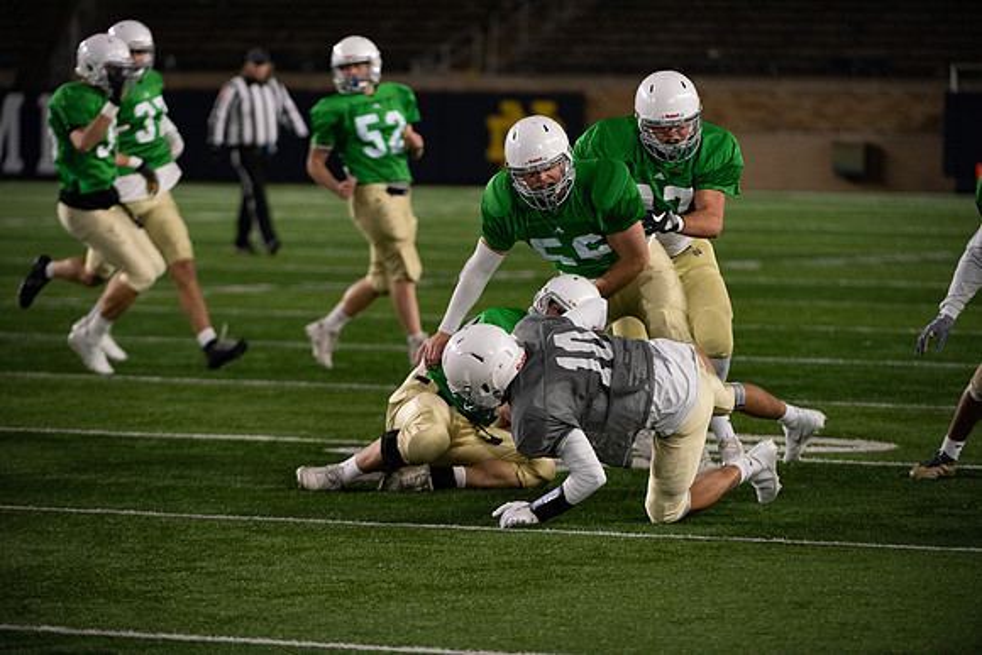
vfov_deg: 5.7
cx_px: 491
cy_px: 328
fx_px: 6548
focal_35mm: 240
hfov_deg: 8.6
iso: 3200
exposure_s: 1/500
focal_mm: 240
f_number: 4.5
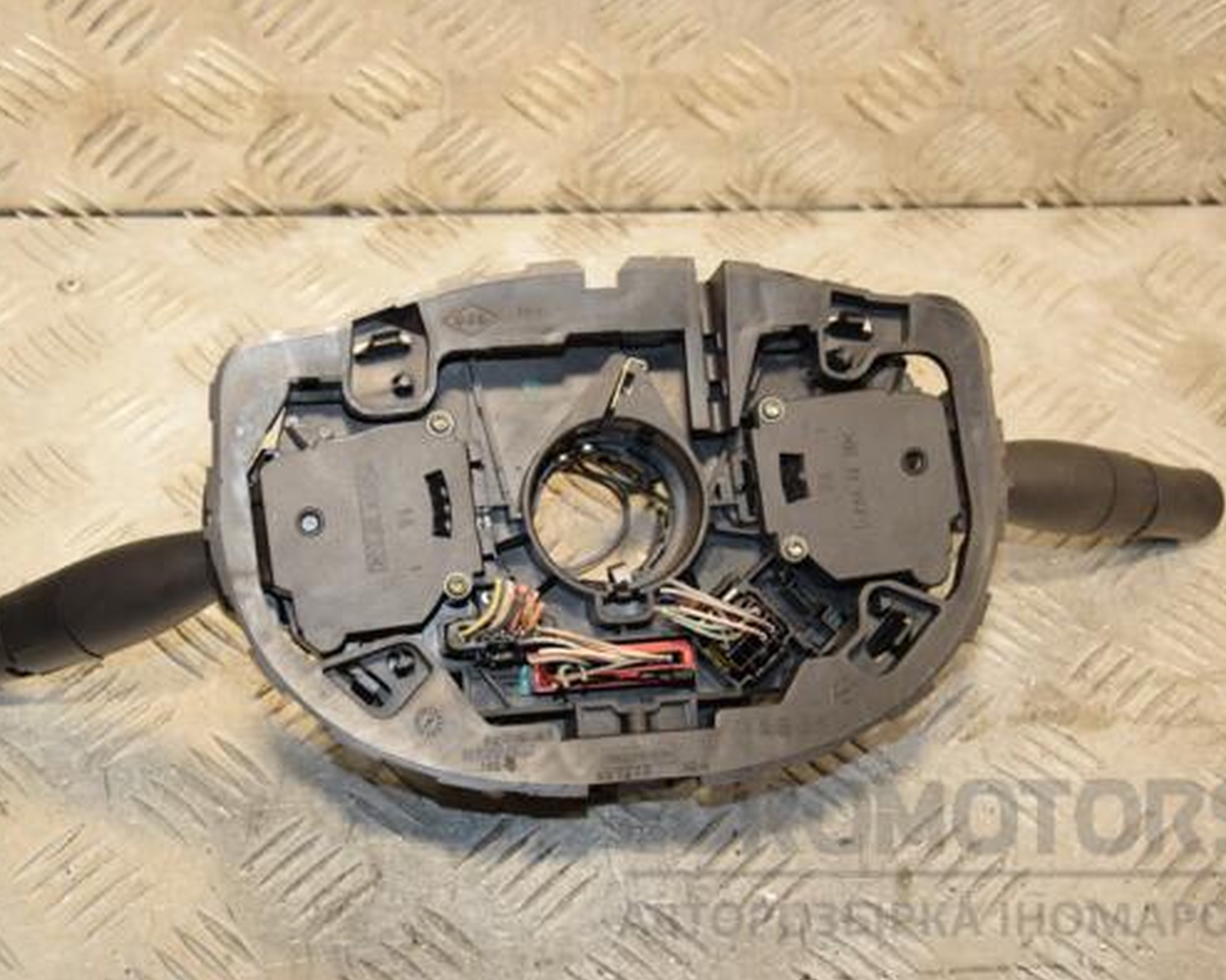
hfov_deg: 29.1
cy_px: 486
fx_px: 2358
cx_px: 571
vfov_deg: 23.5
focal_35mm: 65
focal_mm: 38
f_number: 5
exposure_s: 1/200
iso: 800
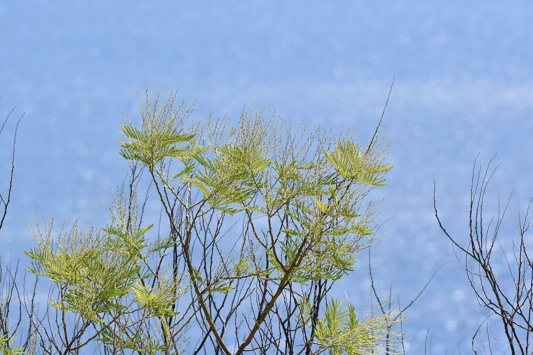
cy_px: 181
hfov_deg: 9.1
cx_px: 230
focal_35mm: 226
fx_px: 3346
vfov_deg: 6.1
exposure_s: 1/8000
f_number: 4.8
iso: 1000
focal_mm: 100
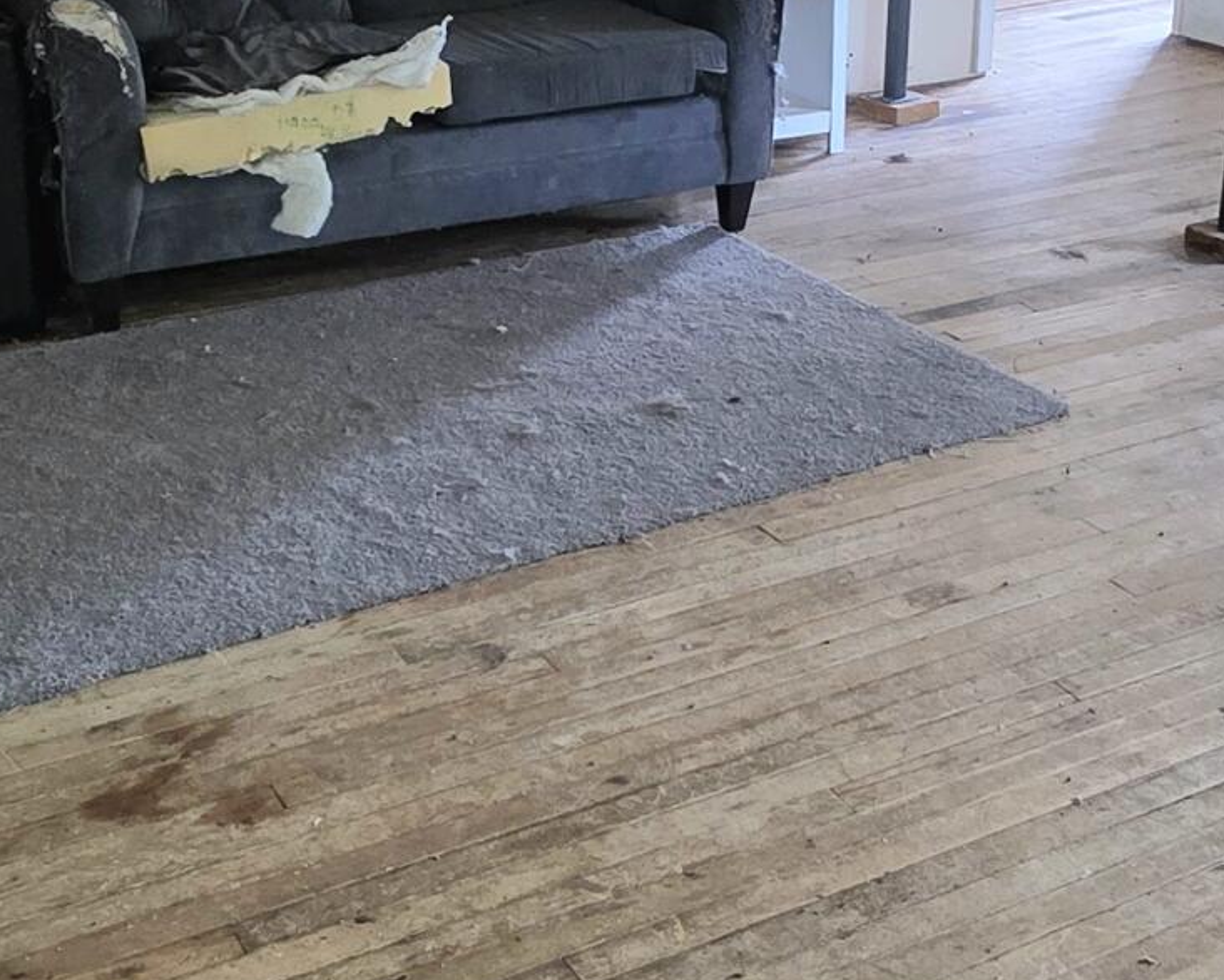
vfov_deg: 28.7
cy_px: 232
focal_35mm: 52
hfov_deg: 35.8
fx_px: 1884
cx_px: 742
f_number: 1.9
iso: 320
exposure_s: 1/101
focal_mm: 2.2
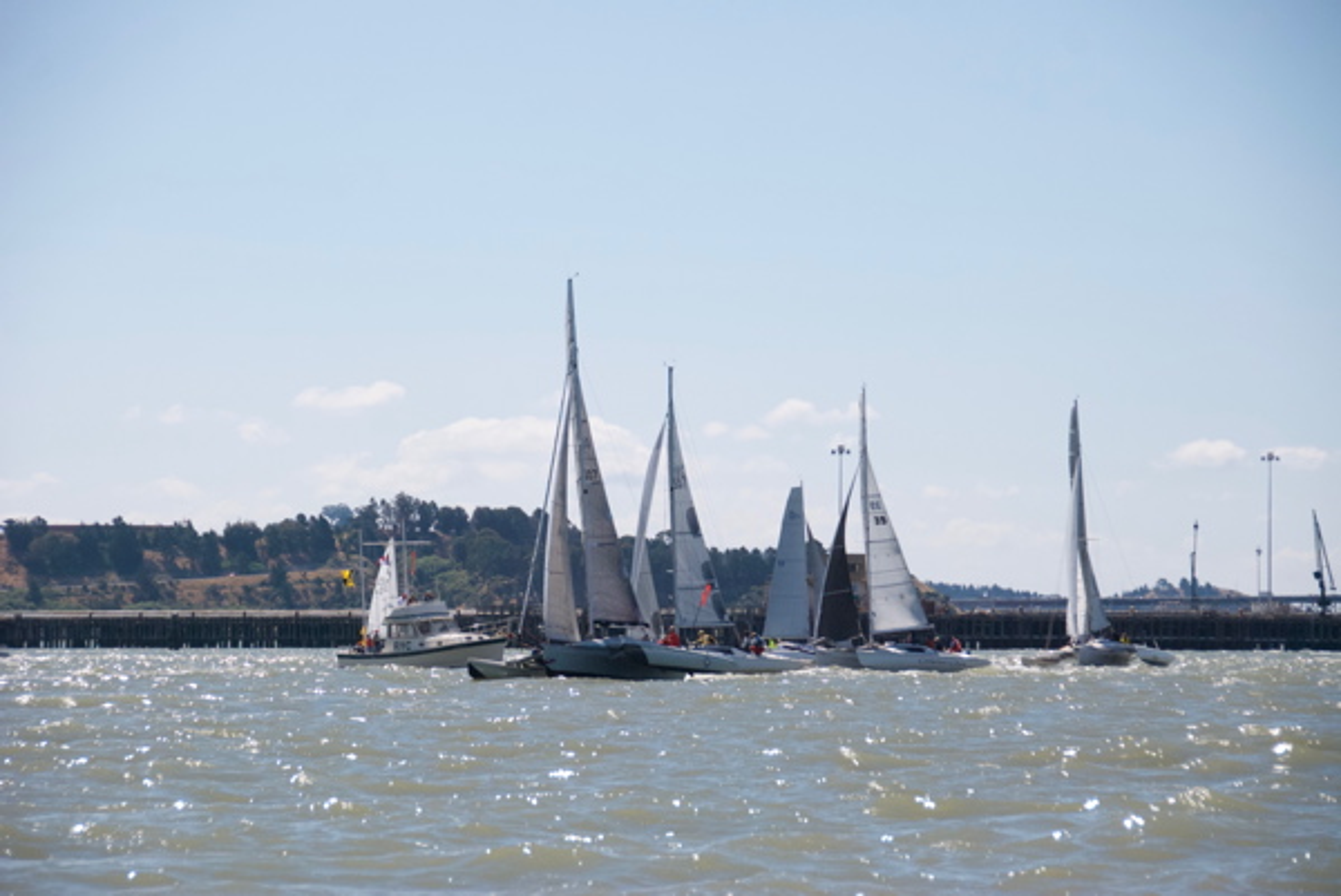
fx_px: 5312
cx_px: 670
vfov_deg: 9.6
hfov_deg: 14.4
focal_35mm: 142
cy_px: 448
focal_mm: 95
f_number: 5.3
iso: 800
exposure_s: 1/4000
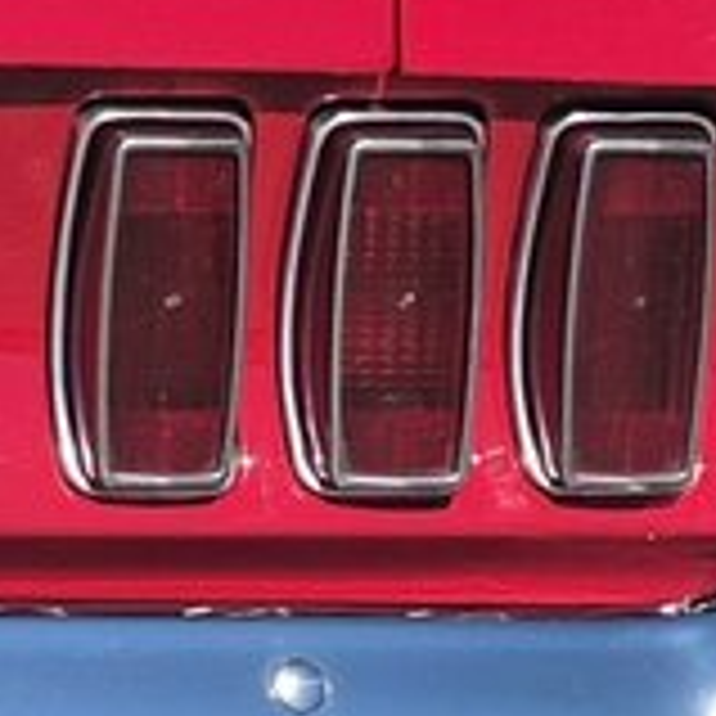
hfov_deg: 10.0
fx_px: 3580
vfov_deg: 11.3
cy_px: -59
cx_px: -1013
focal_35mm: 153
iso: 25
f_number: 1.8
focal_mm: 5.4
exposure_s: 1/3333
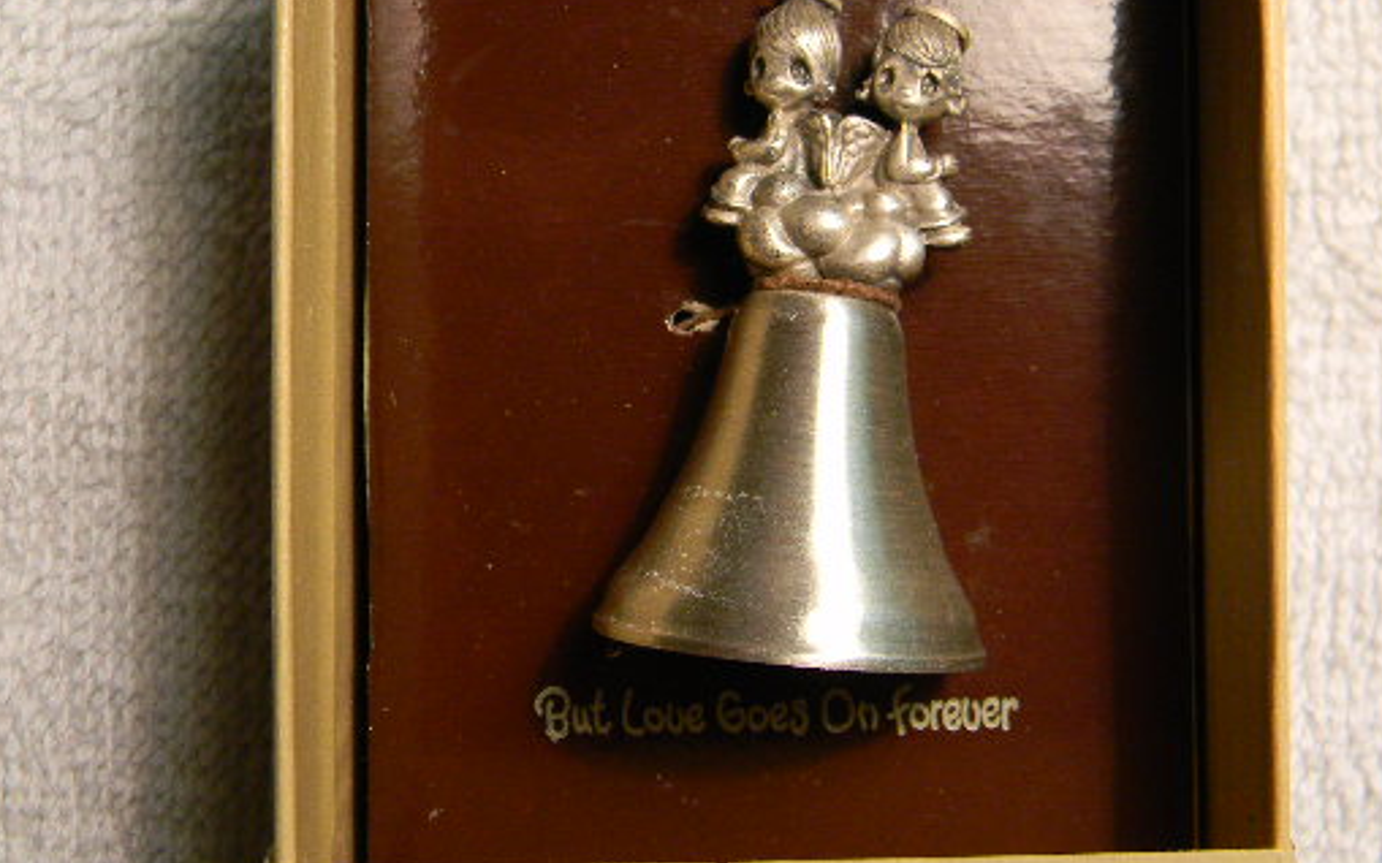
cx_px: 809
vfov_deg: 26.8
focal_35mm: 48
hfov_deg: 41.7
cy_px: 331
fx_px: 1808
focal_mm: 6.4
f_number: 3.7
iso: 120
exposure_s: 1/30
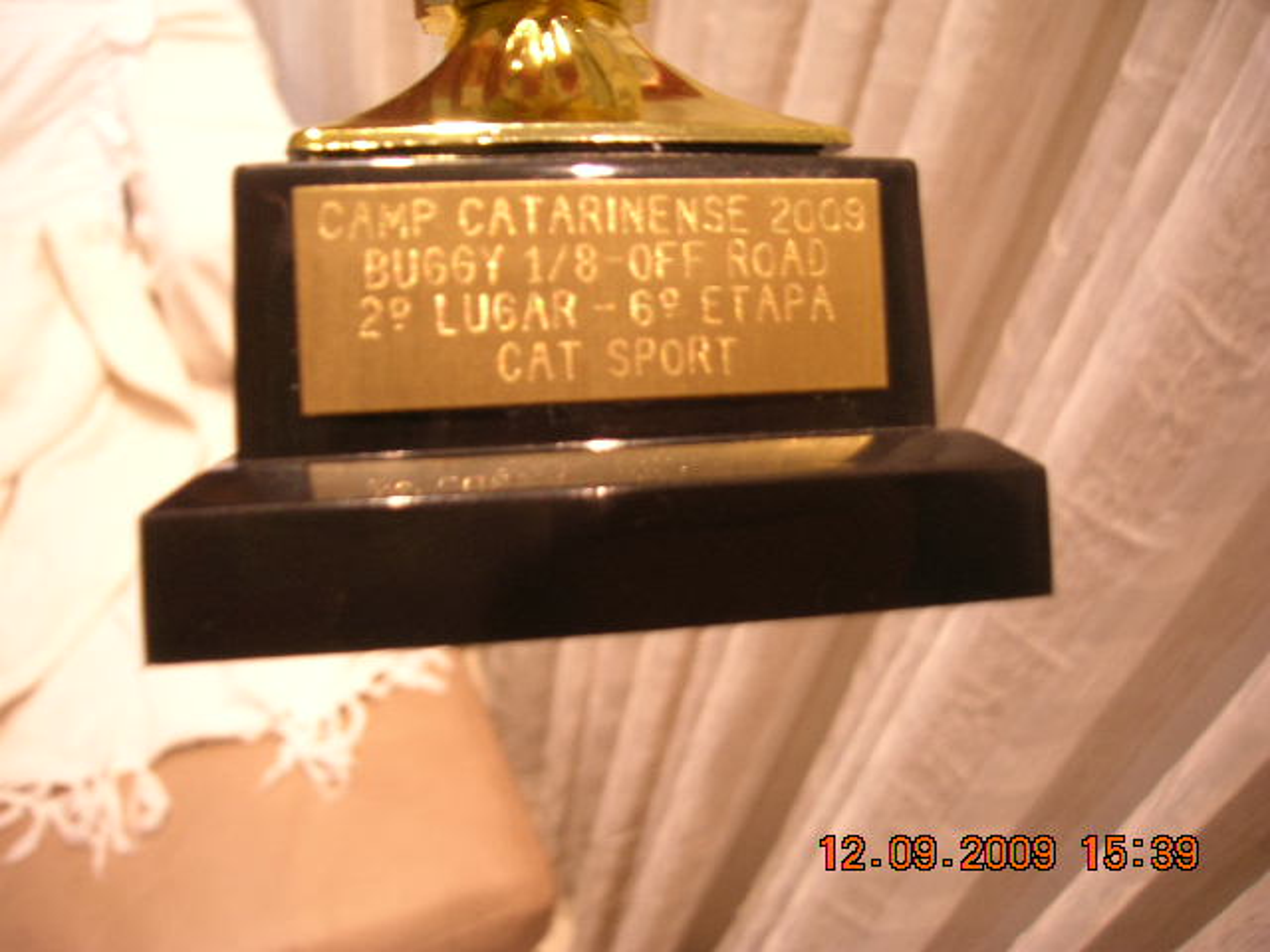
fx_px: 1247
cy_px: 476
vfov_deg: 41.8
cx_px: 635
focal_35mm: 34
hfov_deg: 54.0
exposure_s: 1/4.1
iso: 51
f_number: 2.9
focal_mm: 5.7
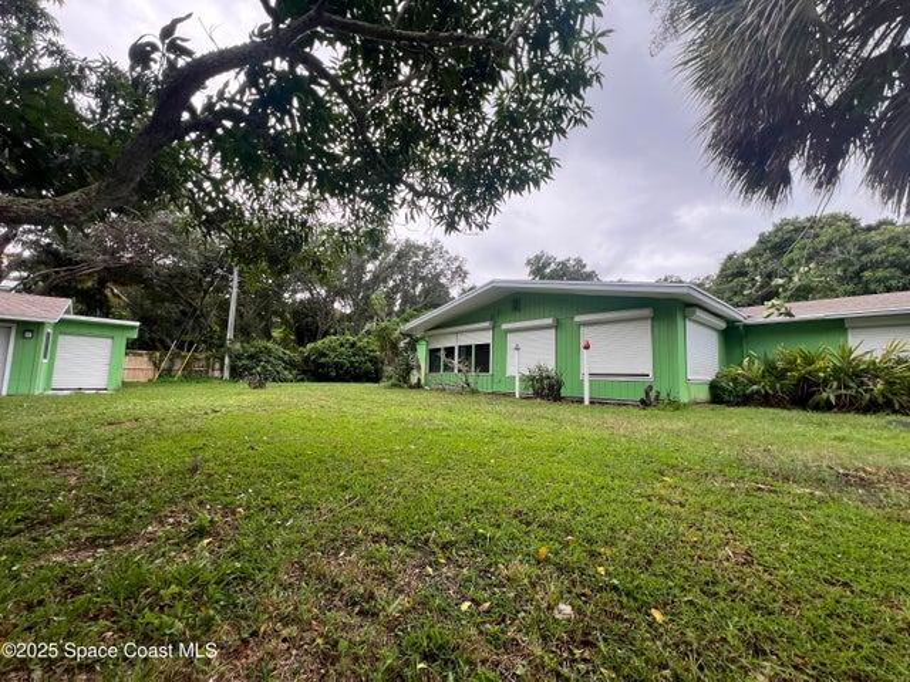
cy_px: 341
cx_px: 455
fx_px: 342
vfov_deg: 89.9
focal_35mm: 13
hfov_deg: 106.2
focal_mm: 1.57
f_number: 1.8
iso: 32
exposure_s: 1/176
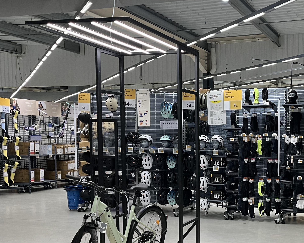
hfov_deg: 34.7
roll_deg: -0.9
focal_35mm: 52
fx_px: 468
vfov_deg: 28.8
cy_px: 173
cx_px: 248
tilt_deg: -2.1
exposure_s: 1/49
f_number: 1.6
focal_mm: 5.1
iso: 64
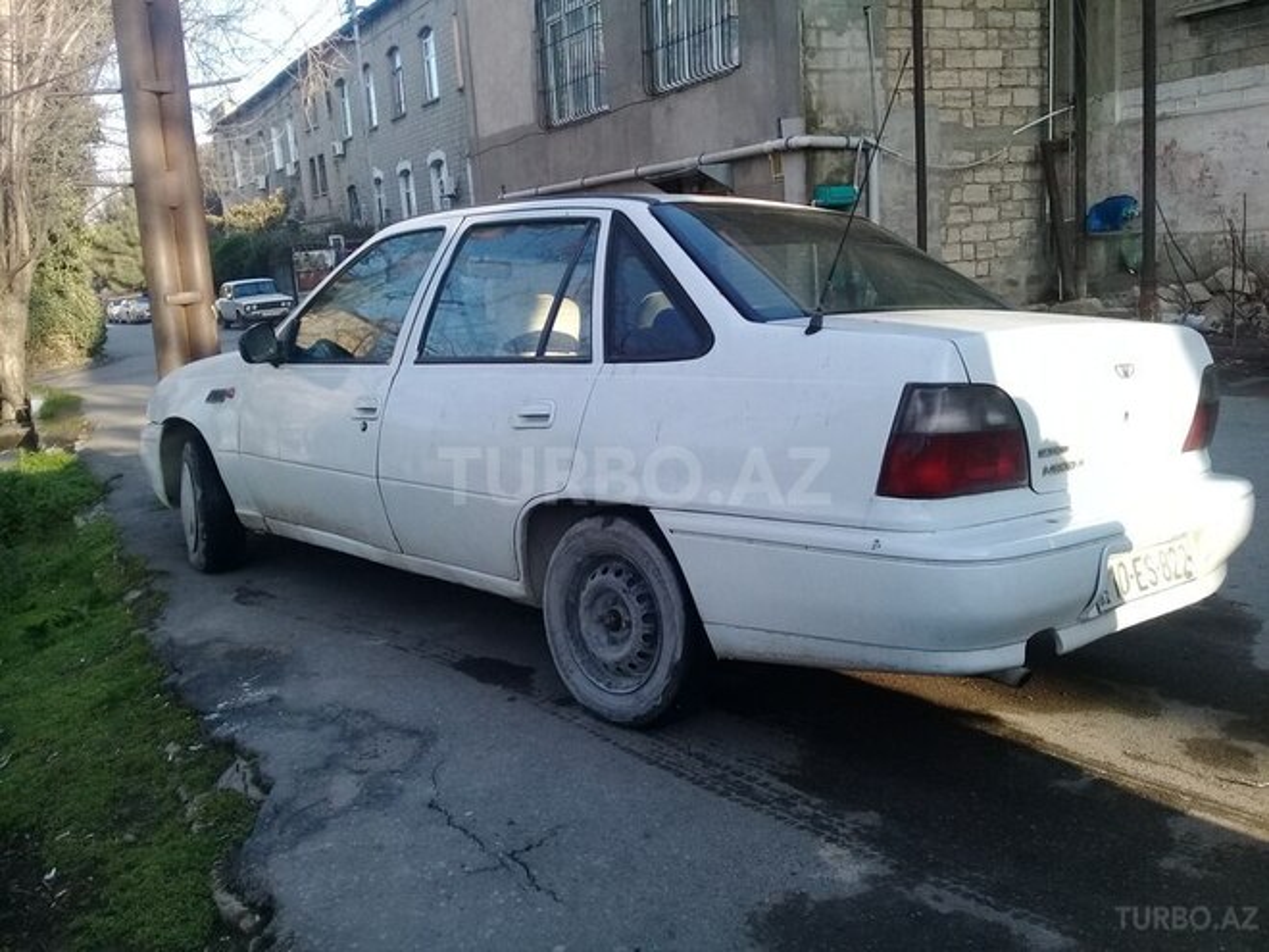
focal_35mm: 31
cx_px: 634
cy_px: 476
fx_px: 1136
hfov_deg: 58.4
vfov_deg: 45.4
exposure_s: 1/248
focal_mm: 3.3
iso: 64
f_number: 2.2
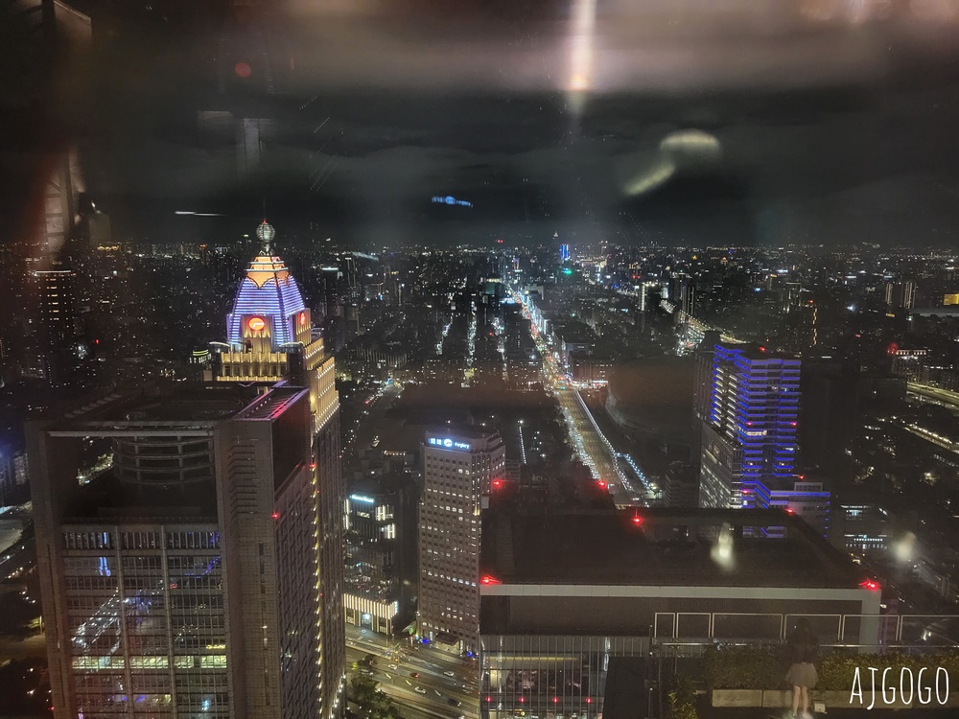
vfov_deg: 53.1
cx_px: 480
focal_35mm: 26
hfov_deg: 67.3
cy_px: 360
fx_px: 720
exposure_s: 1/24
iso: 1250
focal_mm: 5.4
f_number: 1.8
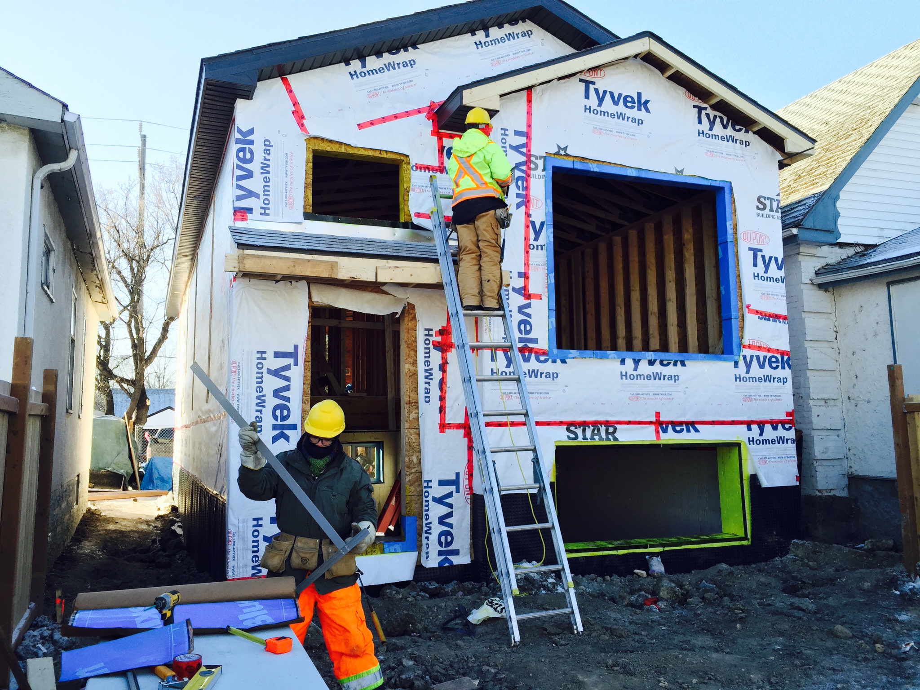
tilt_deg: +6.2
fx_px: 771
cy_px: 345
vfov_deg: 48.2
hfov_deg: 61.7
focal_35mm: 29
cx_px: 460
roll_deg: +1.3
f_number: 2.2
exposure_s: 1/391
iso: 32
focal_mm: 4.15
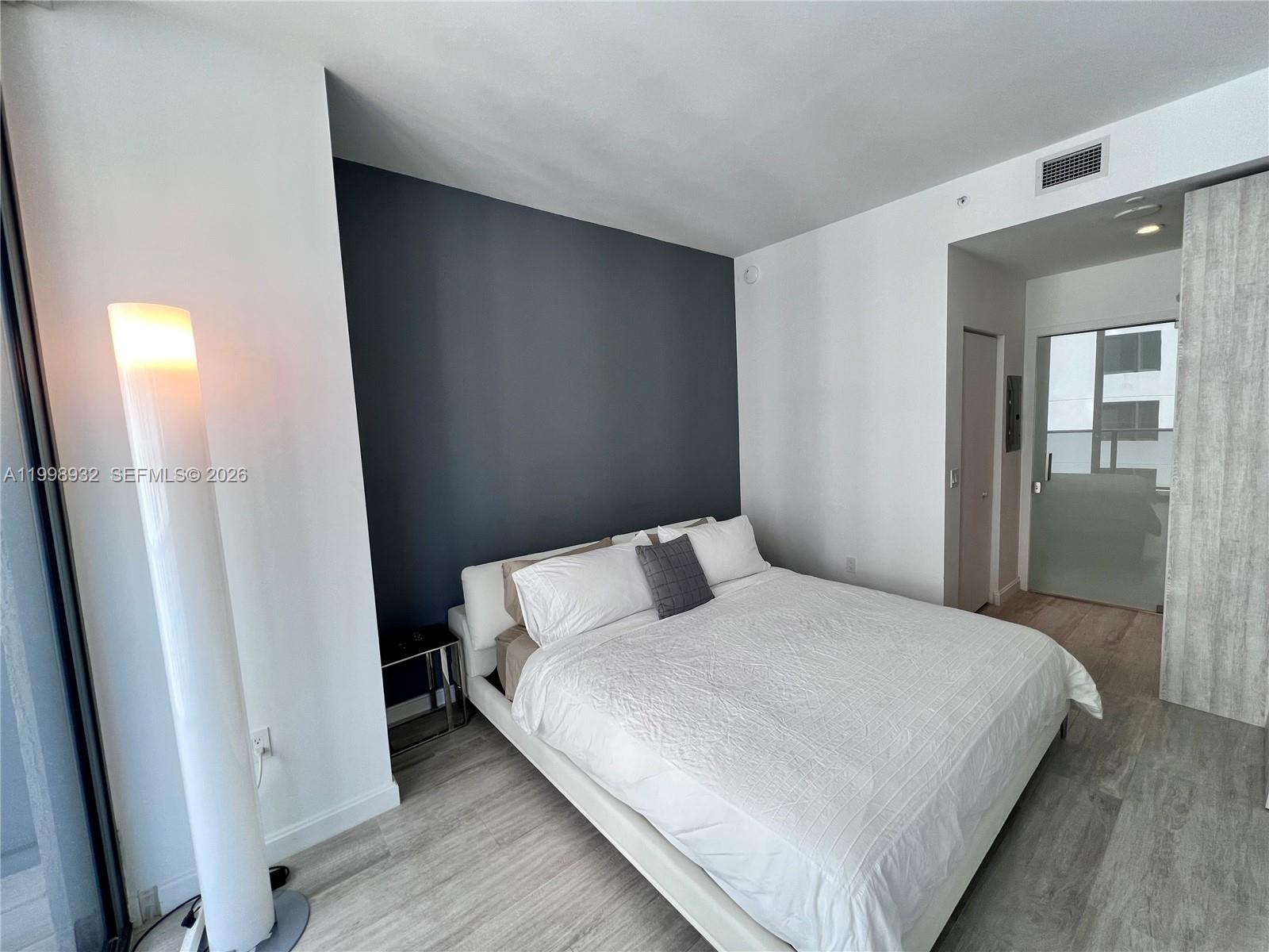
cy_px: 476
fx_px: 477
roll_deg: +3.2
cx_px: 634
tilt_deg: -5.5
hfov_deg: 106.2
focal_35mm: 13
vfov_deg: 89.9
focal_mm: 1.57
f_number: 1.8
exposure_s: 1/120
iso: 64
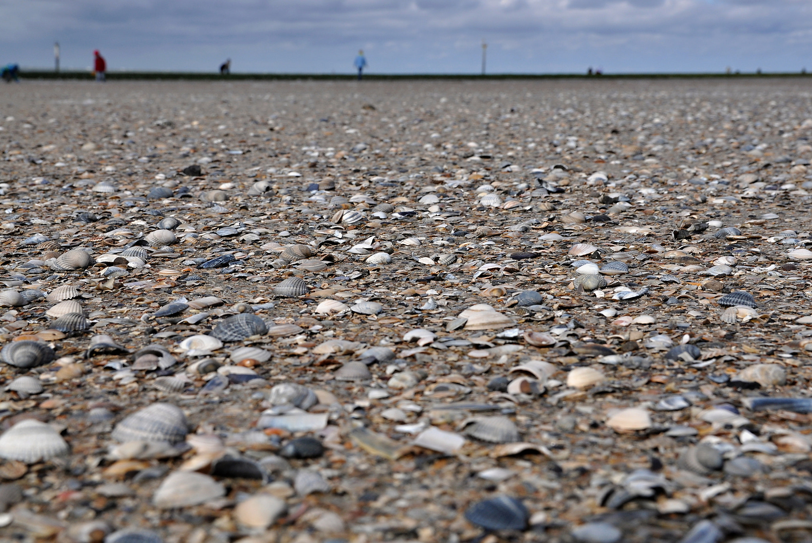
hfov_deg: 36.8
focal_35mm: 54
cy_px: 272
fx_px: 1219
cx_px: 406
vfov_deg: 25.1
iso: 200
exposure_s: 1/400
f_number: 13
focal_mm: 36
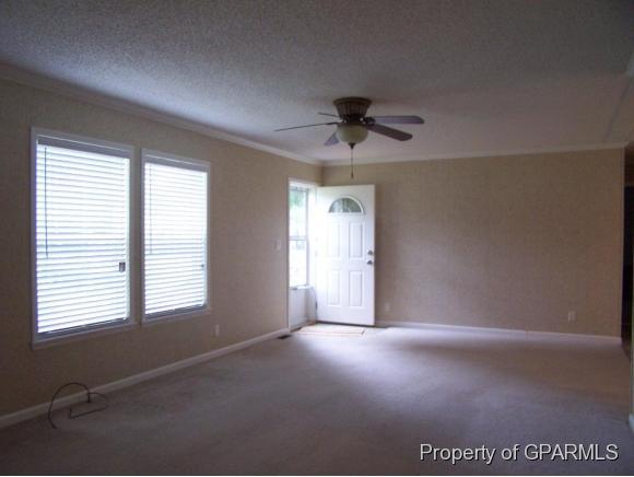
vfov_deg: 37.8
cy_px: 238
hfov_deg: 48.9
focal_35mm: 38
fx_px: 697
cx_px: 317
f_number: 2.8
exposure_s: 1/15
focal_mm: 6.3
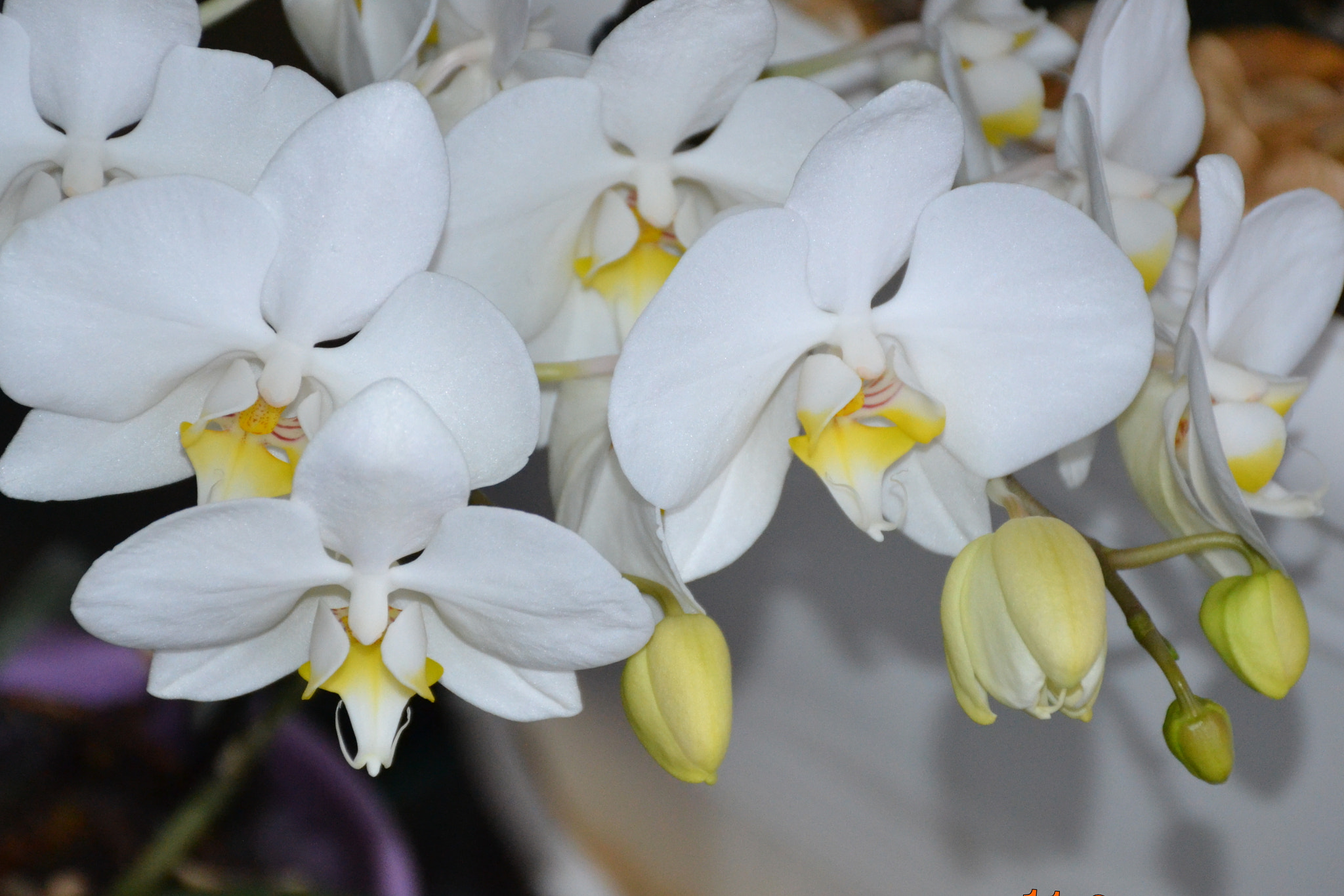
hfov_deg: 9.8
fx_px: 7839
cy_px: 448
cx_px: 672
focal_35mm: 210
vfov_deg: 6.5
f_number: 5.6
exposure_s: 1/60
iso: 2000
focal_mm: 140
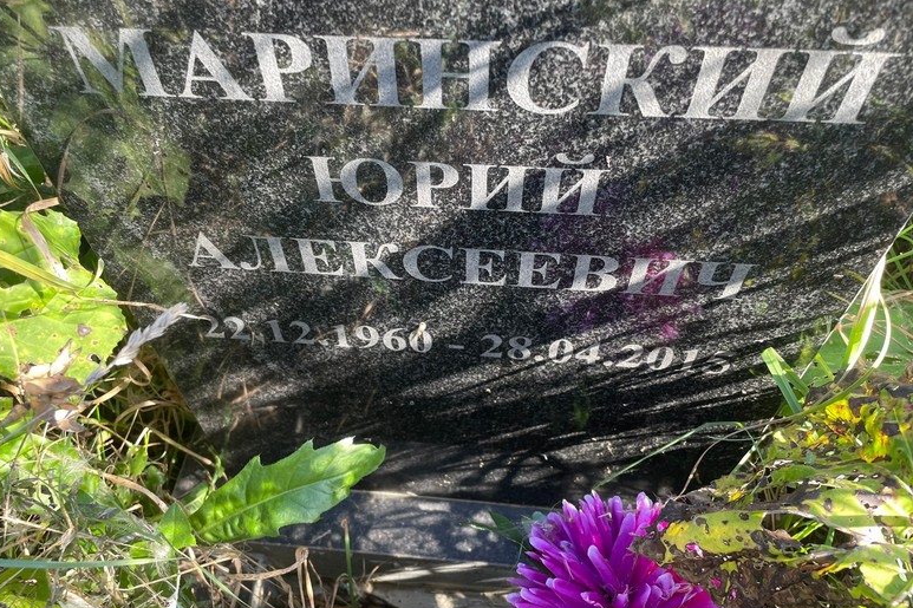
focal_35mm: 28
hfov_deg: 65.5
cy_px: 295
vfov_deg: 46.4
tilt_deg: -50.0
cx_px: 442
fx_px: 710
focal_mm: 4.2
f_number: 1.6
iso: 40
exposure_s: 1/121
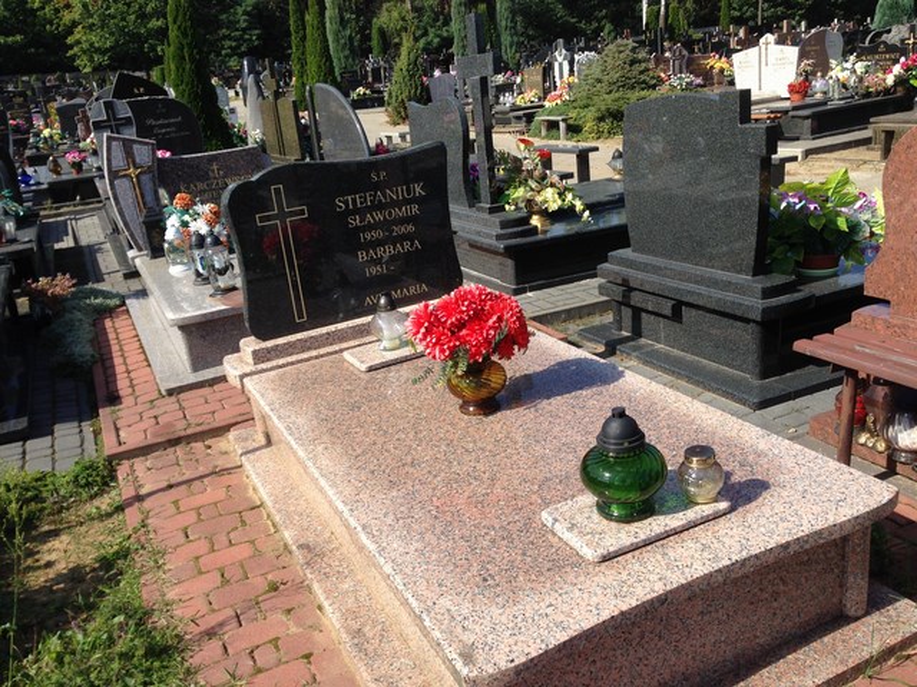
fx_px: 874
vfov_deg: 42.9
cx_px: 458
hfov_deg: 55.4
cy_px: 344
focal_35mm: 33
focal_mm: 4.12
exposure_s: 1/1232
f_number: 2.4
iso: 50
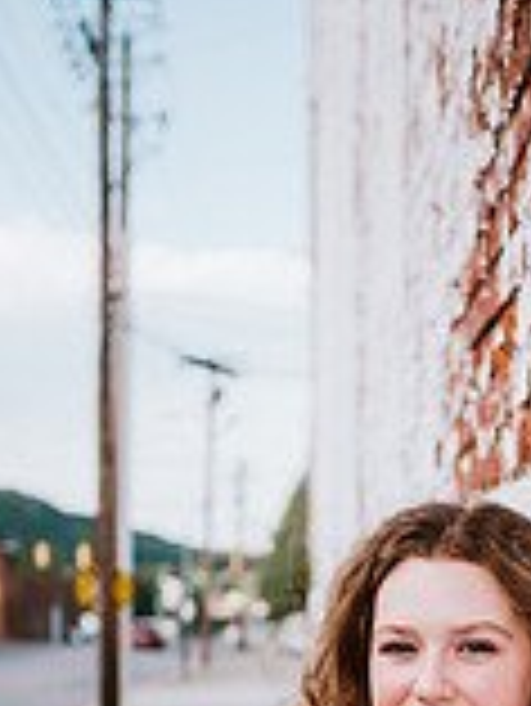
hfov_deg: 21.9
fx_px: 1348
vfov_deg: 26.9
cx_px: 454
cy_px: 782
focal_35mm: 66
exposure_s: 1/640
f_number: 2
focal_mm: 24
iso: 100
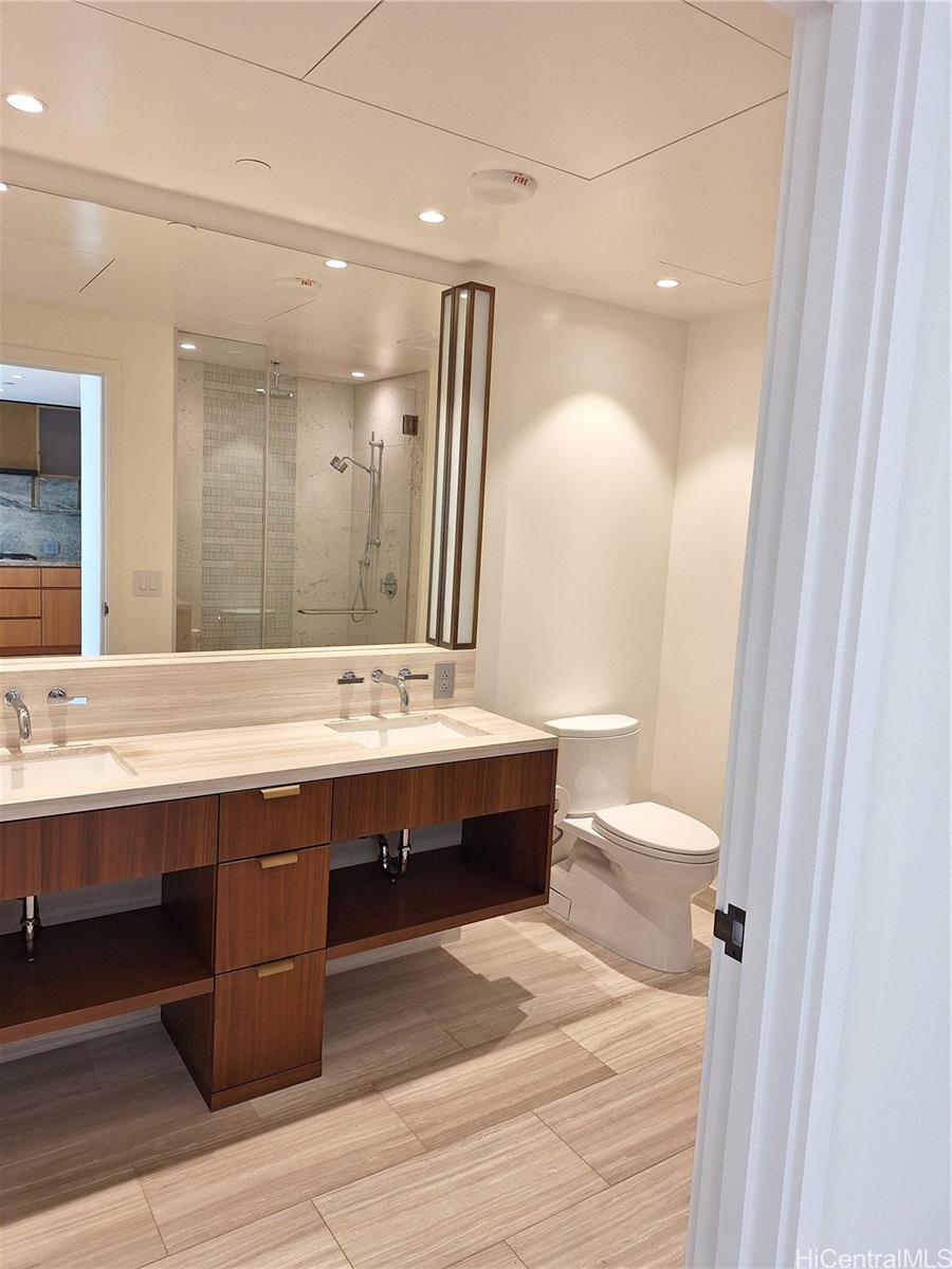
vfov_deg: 73.9
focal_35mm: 23
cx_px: 476
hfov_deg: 58.9
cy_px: 634
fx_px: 843
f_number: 1.8
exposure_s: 1/60
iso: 40
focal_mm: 5.54
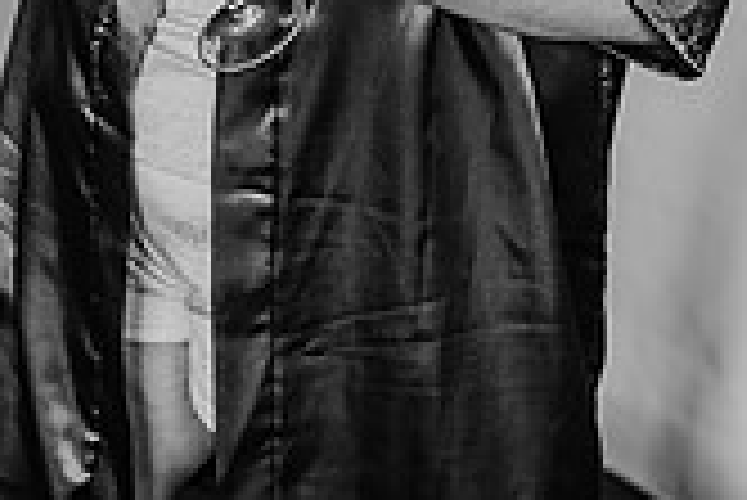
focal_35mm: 122
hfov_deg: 16.6
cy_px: -315
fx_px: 2534
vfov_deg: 10.7
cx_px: 126
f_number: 1.8
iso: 100
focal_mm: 35
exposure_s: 1/160
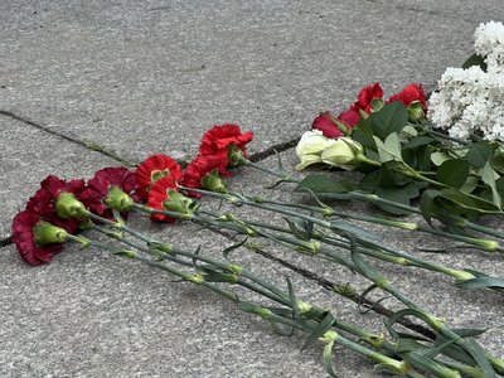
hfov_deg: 25.3
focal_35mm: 77
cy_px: 189
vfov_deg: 19.1
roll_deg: -0.9
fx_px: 1121
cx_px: 252
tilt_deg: -22.7
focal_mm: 9
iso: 32
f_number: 2.8
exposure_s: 1/102
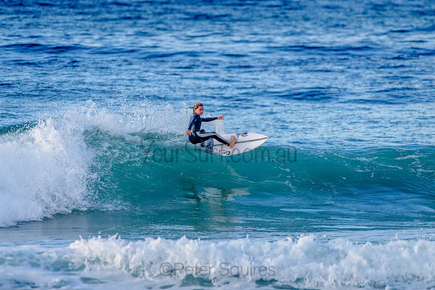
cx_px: 223
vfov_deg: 2.2
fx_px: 7408
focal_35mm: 613
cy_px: 149
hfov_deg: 3.4
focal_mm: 500
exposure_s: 1/1250
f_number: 5.6
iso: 450
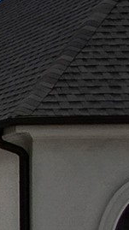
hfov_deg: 4.9
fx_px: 1212
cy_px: 259
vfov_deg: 10.7
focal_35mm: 199
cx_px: -537
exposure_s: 1/2500
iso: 110
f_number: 2.8
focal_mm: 4.39
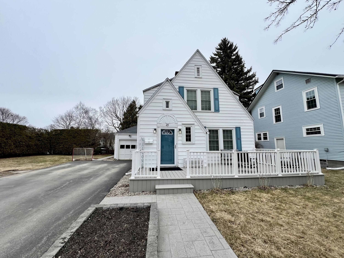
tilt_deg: +5.8
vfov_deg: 89.9
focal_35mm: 13
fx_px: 129
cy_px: 129
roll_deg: +0.3
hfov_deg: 106.2
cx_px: 172
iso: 32
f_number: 1.8
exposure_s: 1/1309
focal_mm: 1.57
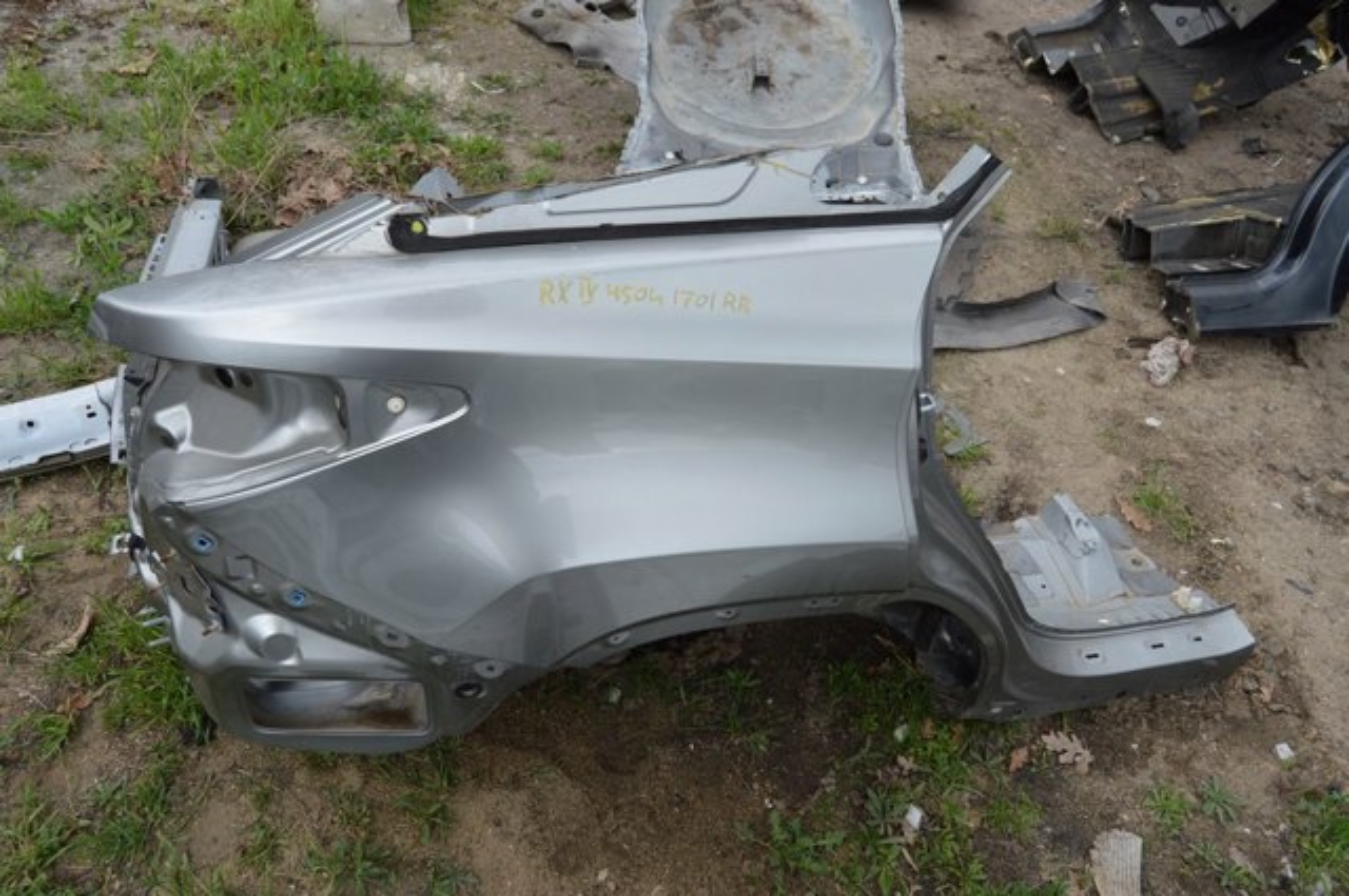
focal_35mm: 27
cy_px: 448
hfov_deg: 67.4
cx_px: 674
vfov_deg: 47.8
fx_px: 1010
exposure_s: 1/125
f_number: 5.6
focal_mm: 18
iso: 140
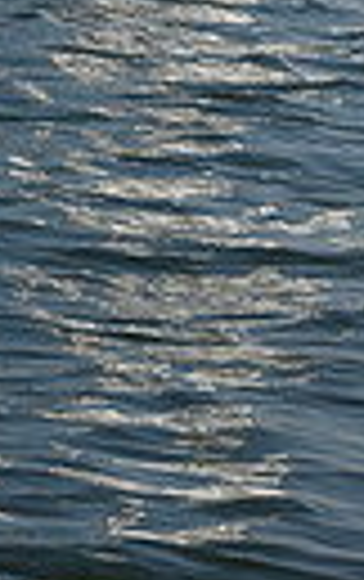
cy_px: -652
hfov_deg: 4.1
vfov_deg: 6.3
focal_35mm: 320
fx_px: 5062
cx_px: 128
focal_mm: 70
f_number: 13
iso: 320
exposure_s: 1/640
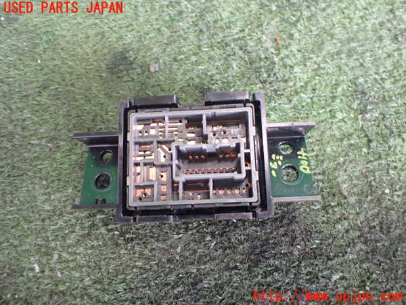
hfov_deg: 60.0
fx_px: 352
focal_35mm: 30
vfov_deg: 46.8
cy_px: 152
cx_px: 203
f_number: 2.3
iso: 800
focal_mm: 5.4
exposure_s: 1/60
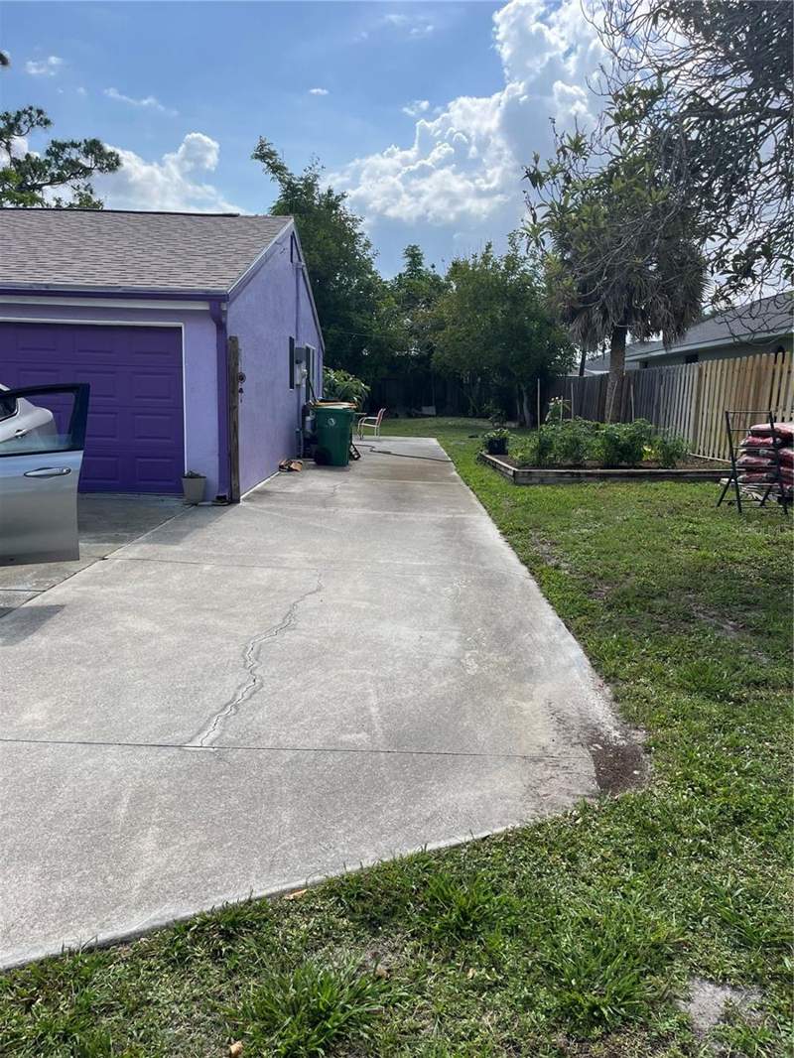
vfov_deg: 67.3
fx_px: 795
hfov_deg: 53.1
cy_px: 529
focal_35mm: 26
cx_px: 397
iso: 50
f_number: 1.6
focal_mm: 5.1
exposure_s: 1/3413
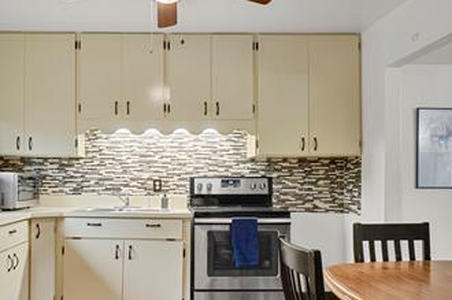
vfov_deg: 39.7
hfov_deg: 56.2
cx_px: 153
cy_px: 181
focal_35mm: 33
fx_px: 414
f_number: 8
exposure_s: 1/20
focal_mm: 17
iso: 5600
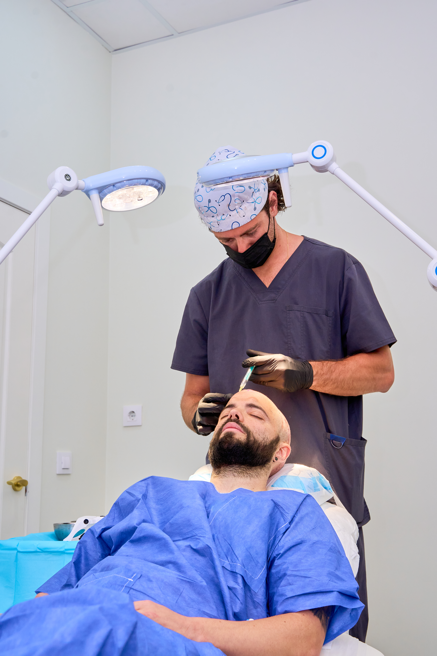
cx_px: 218
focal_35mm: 45
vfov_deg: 43.6
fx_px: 819
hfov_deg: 29.9
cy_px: 328
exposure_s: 1/160
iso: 800
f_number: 7.1
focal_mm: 45
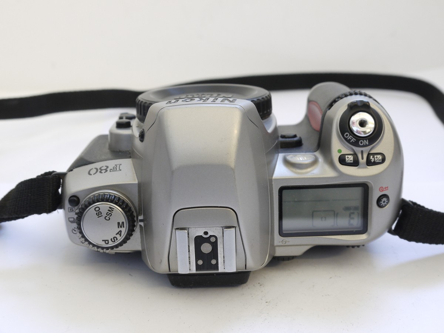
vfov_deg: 28.0
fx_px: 667
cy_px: 166
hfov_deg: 36.8
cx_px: 222
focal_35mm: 52
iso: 400
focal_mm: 26
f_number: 10
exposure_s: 1/8
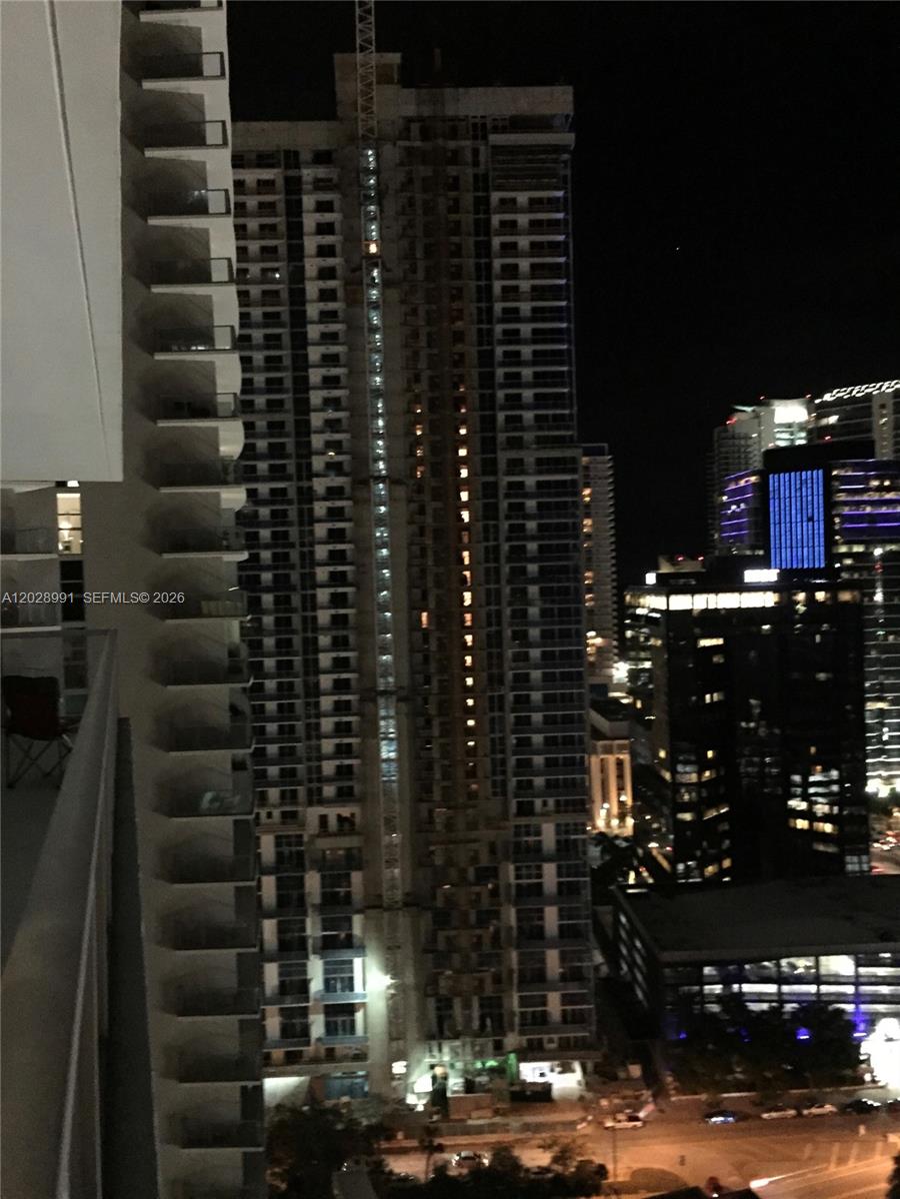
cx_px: 450
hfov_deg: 48.2
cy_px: 600
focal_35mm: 29
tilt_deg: +0.4
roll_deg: +2.1
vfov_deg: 61.7
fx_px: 1005
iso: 1000
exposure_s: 1/15
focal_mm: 4.15
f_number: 2.2
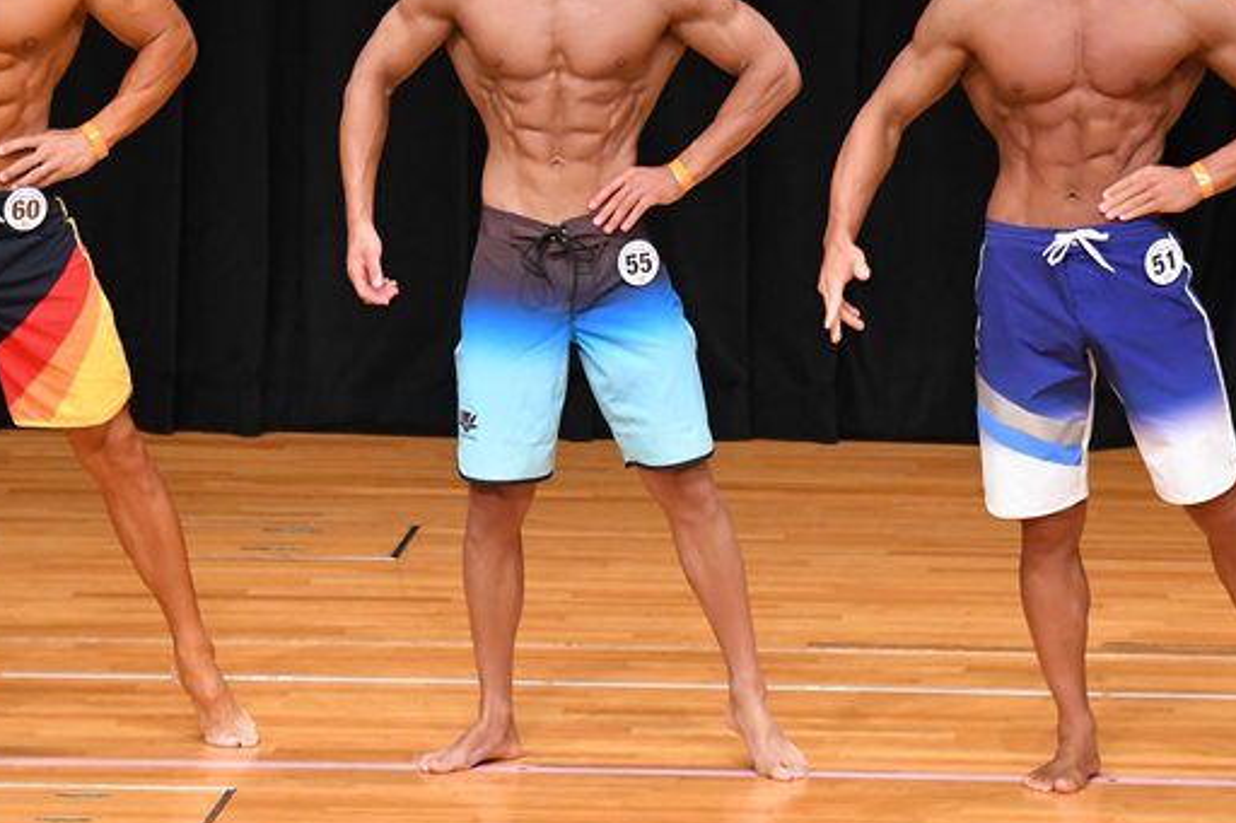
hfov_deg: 5.3
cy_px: 246
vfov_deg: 3.6
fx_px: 13248
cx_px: 477
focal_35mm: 386
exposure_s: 1/400
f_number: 5.6
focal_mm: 170
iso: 4000
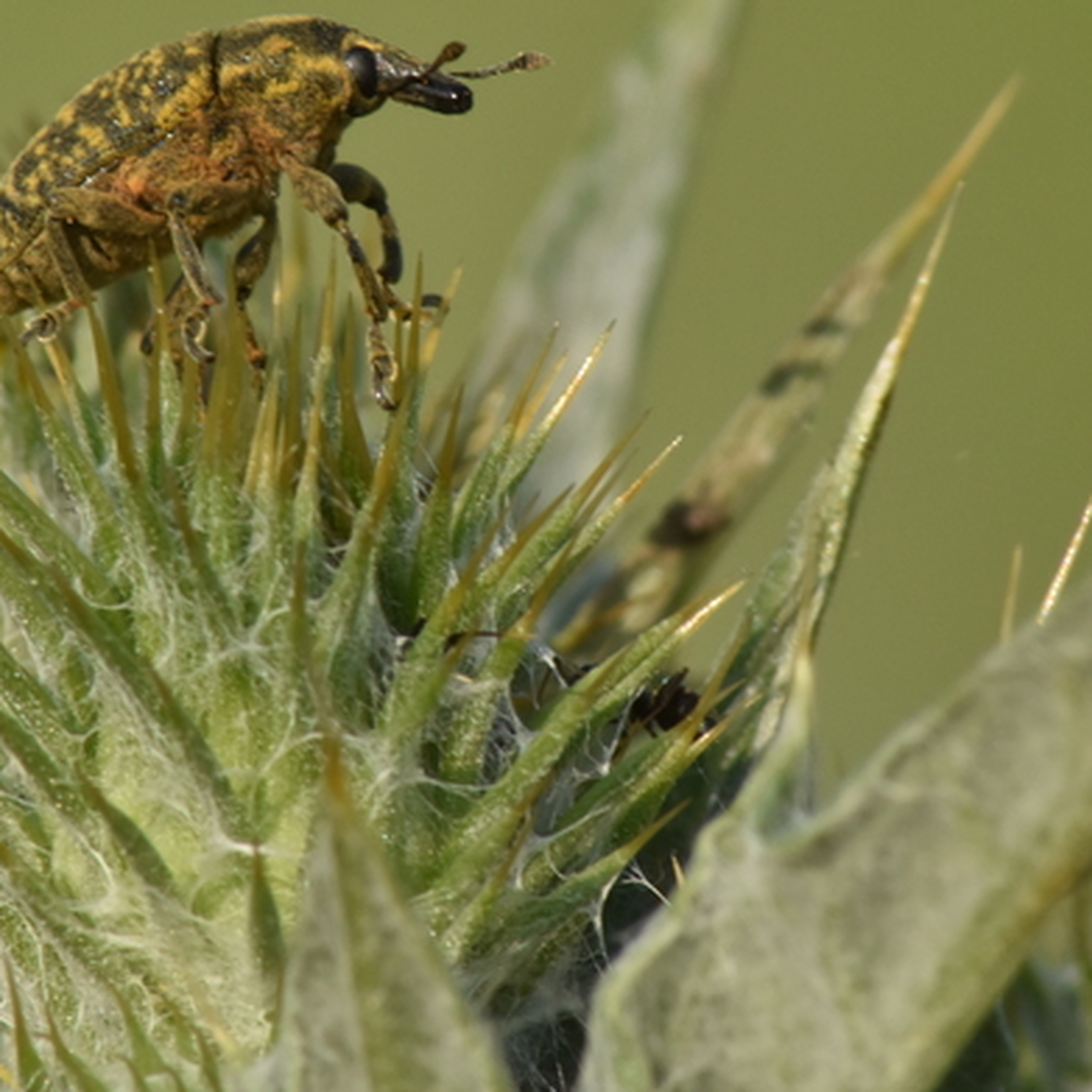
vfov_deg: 1.9
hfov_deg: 1.9
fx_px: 33549
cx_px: 355
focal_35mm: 940
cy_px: 243
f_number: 22
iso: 500
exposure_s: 1/400
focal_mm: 300
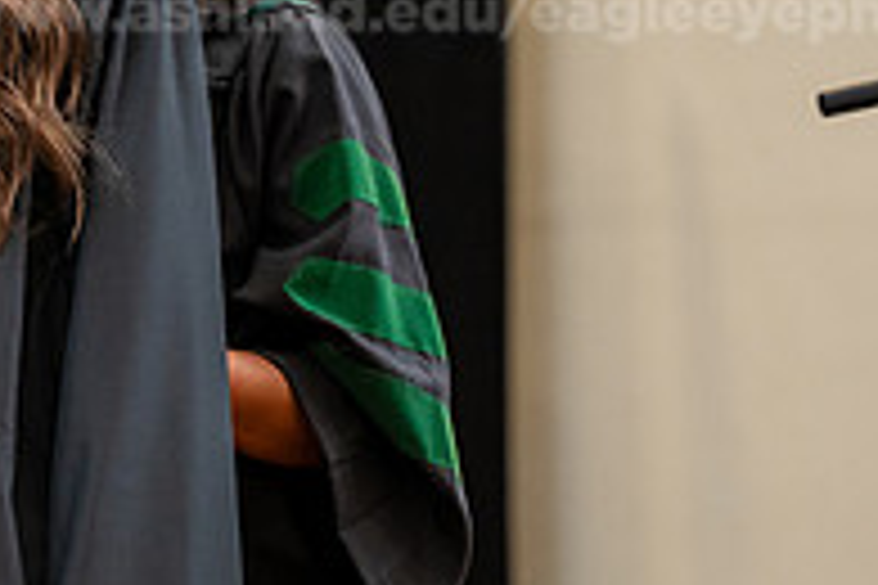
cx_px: -248
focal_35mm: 312
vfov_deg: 4.4
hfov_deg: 6.6
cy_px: 106
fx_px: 7609
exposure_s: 1/200
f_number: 3.5
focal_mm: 105
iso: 1600
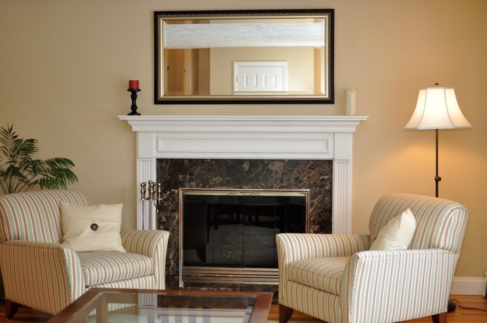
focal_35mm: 52
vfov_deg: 25.7
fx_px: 709
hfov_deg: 37.9
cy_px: 162
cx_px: 244
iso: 500
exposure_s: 1/125
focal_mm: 35
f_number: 2.5
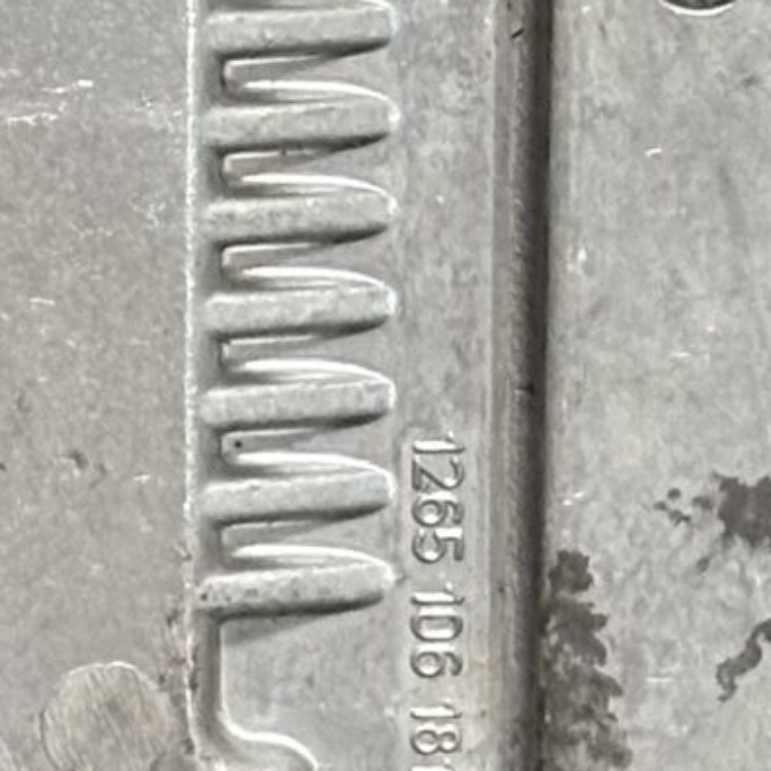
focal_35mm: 298
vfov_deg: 5.9
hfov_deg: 5.7
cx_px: -771
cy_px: -43
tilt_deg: -50.3
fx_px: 7509
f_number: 1.6
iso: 200
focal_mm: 5.96
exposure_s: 1/40
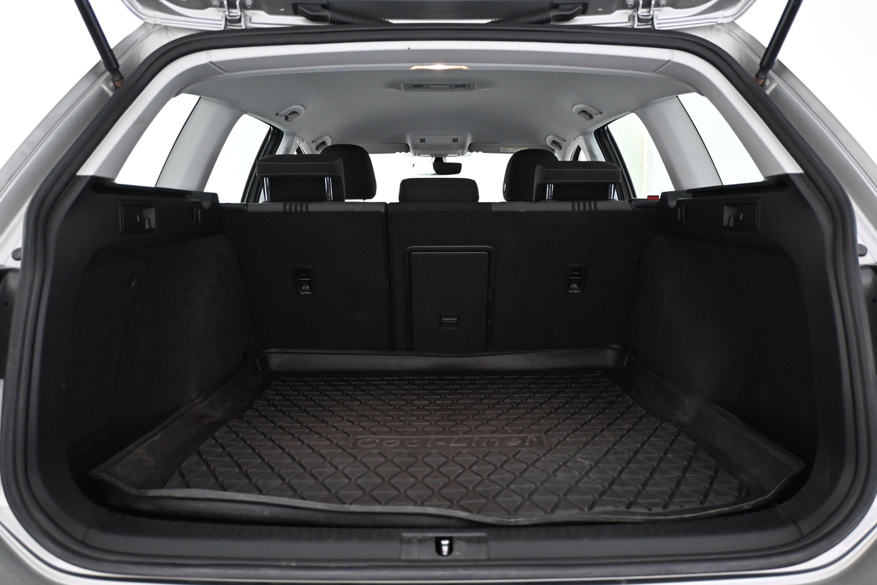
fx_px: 737
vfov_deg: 43.3
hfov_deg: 61.5
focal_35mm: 30
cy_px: 301
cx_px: 445
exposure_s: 1/80
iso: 3200
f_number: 3.8
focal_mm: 19.5
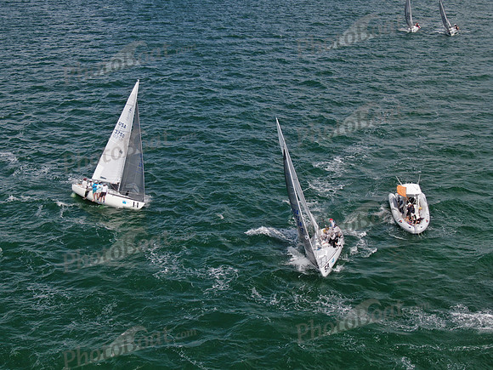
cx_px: 246
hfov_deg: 39.7
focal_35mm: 48
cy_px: 185
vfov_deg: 30.3
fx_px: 684
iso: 100
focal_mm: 8.6
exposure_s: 1/1000
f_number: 3.8
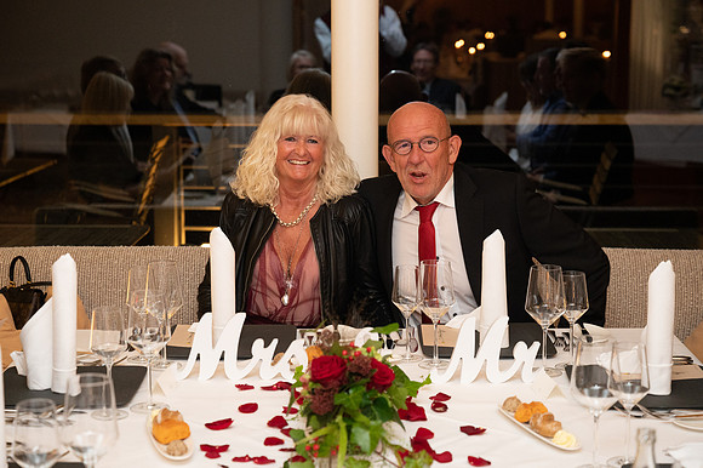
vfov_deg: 19.4
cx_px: 352
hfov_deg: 28.9
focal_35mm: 70
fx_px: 1366
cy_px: 234
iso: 5600
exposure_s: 1/60
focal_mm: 70
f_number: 4
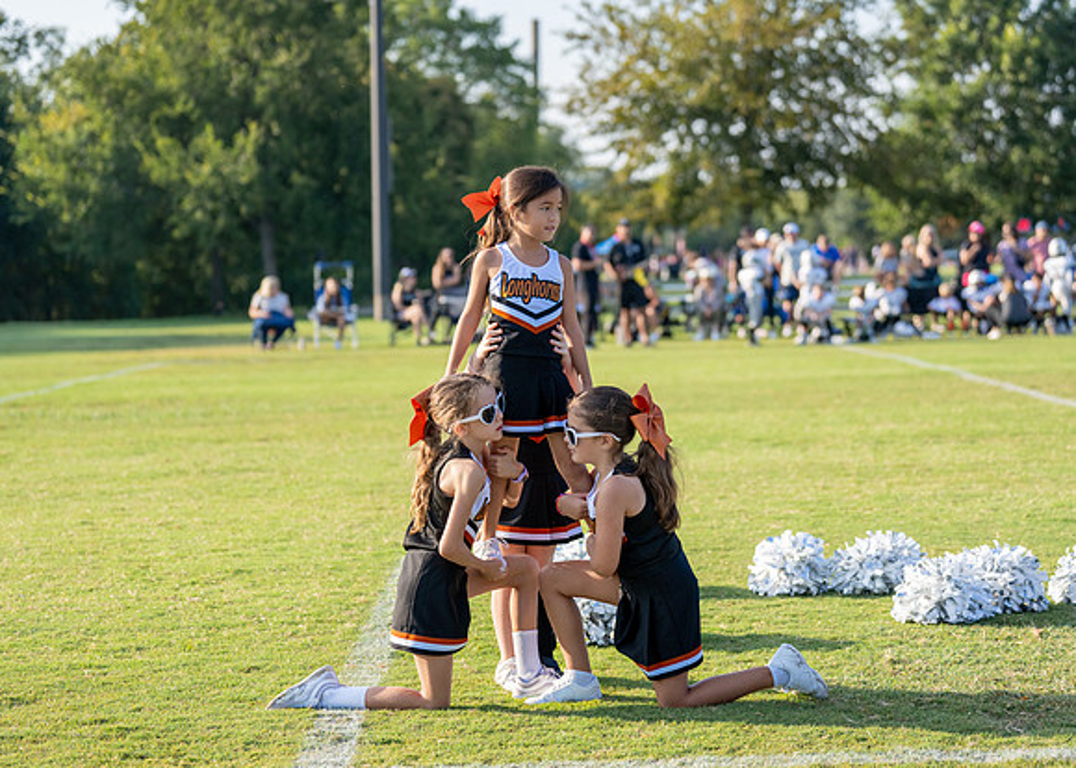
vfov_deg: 15.9
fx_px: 2754
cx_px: 558
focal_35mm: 90
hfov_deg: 22.1
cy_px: 362
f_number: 2.8
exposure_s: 1/2500
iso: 320
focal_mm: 78
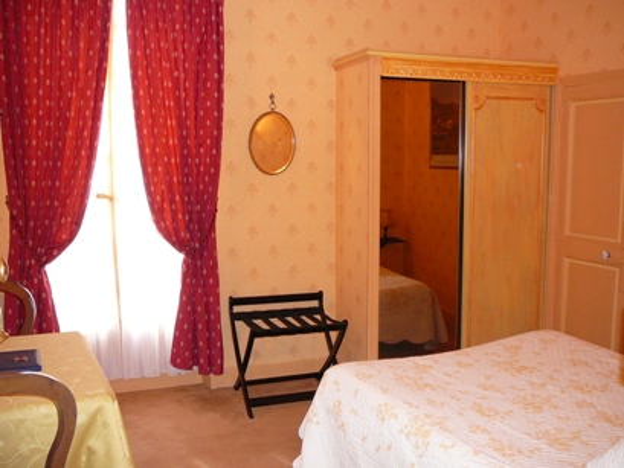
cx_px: 312
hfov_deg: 52.6
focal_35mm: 35
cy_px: 234
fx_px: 631
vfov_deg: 40.7
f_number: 2.8
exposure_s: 1/30
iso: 250
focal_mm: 5.2
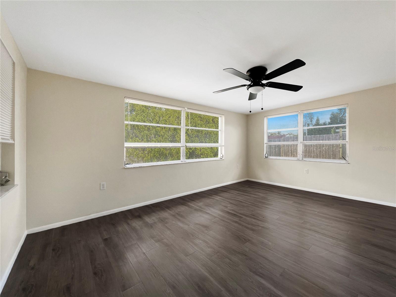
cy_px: 148
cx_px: 198
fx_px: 149
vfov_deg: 89.9
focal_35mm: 13
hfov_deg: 106.2
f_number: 1.8
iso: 50
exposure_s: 1/99
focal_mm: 1.57
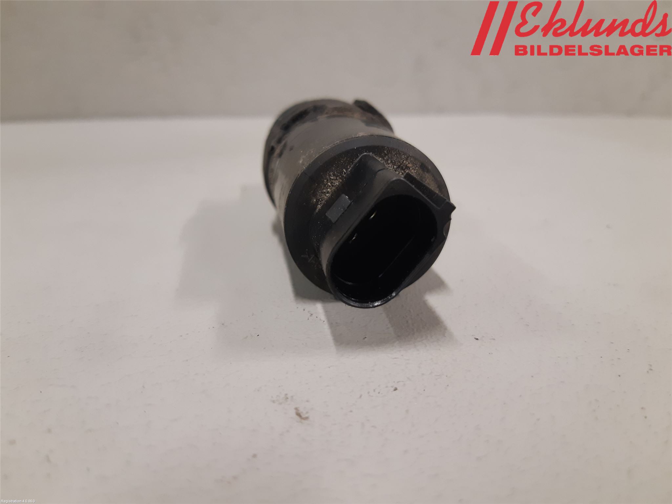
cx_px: 336
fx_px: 505
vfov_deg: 53.1
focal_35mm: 26
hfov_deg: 67.3
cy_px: 252
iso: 160
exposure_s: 1/50
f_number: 1.7
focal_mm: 3.93
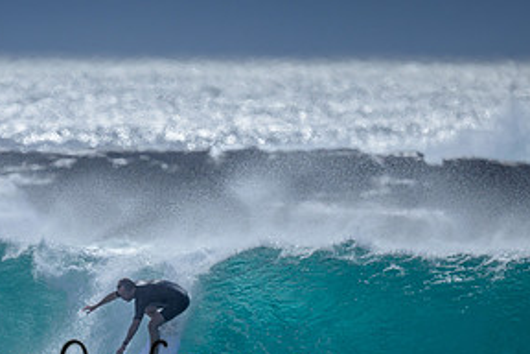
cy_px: 353
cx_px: 140
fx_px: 23686
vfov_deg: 0.9
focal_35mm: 1609
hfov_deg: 1.3
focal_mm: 800
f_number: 6.3
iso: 110
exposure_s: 1/2000
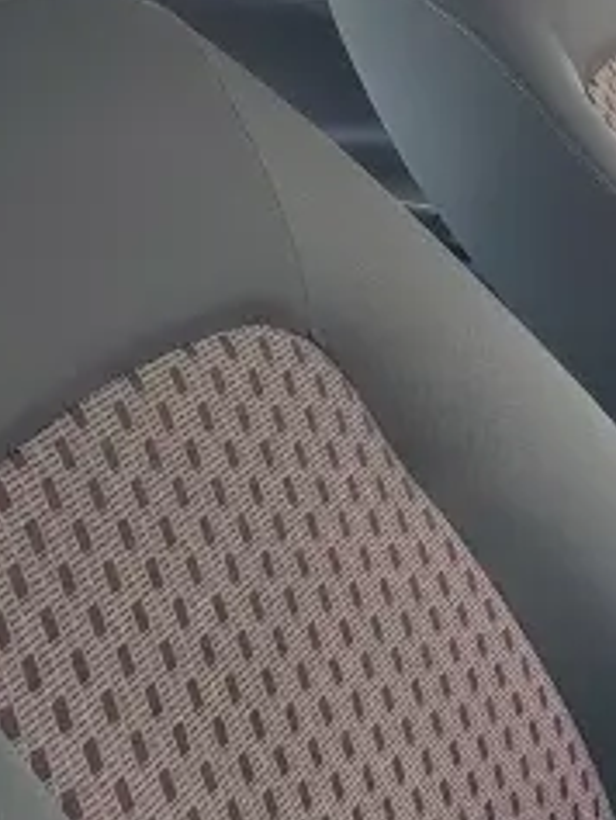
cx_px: 1004
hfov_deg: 19.6
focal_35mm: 62
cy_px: 592
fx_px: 1470
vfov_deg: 30.8
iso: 187
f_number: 1.8
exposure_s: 1/100
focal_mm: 5.56
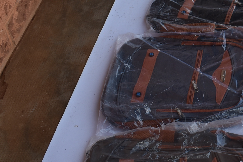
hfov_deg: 19.4
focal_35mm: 98
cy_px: 0
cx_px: 306
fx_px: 662
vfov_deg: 13.8
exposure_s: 1/250
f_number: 5.6
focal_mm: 24
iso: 200
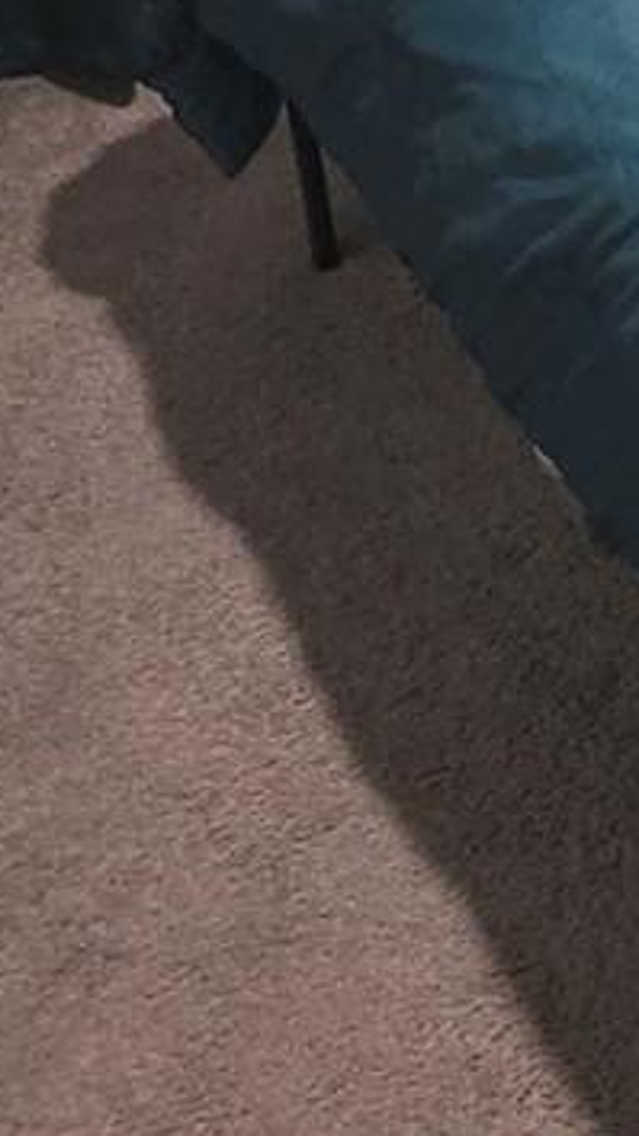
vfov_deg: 24.5
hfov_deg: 12.4
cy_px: -58
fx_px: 2471
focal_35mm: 82
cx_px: 1416
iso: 640
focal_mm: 2.2
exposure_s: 1/60
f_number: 1.9
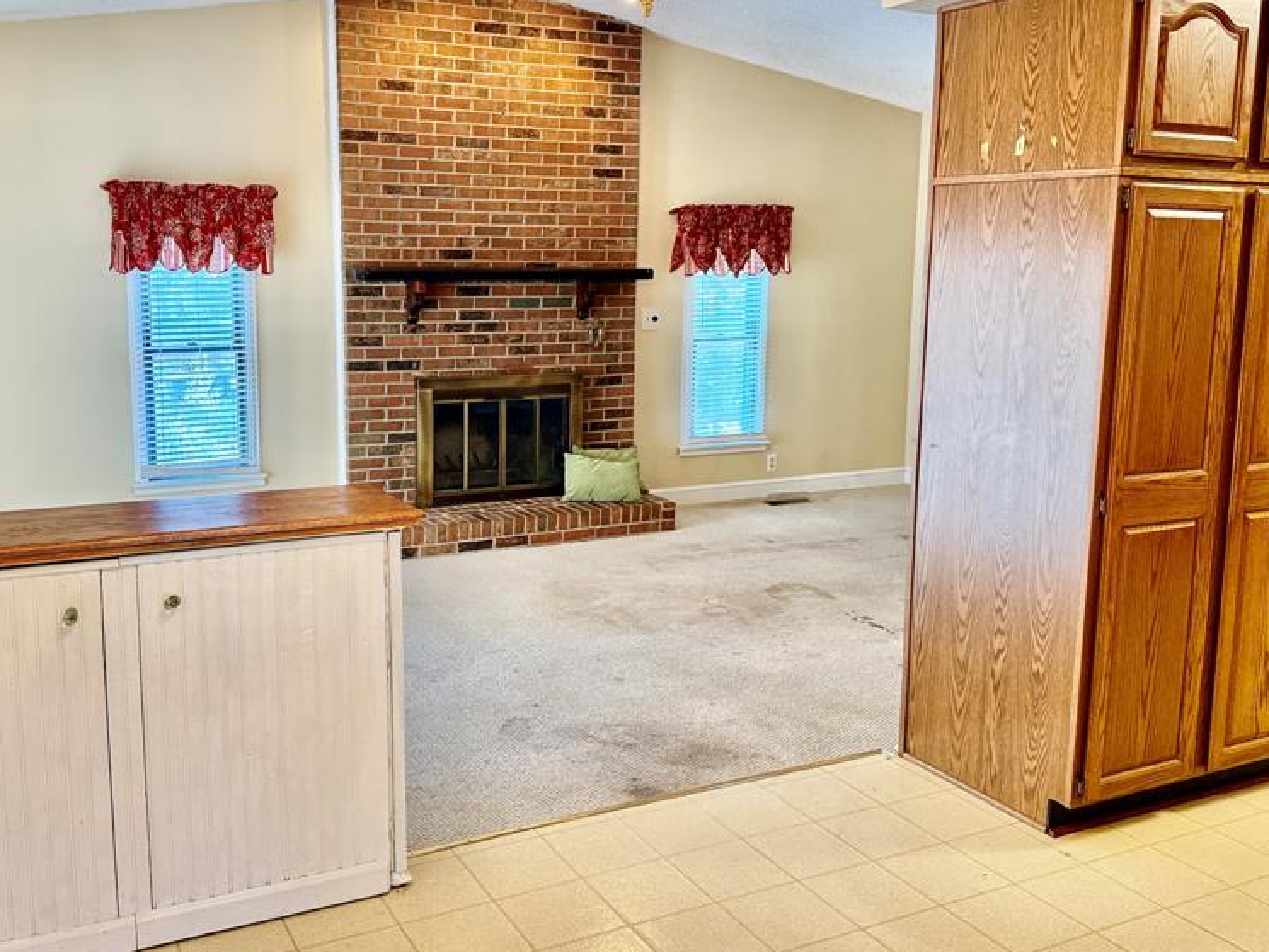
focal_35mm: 33
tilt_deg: -7.4
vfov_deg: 42.9
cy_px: 431
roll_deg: +0.2
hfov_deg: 55.2
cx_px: 547
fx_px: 1210
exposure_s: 1/60
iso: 250
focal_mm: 6.76
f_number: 1.78
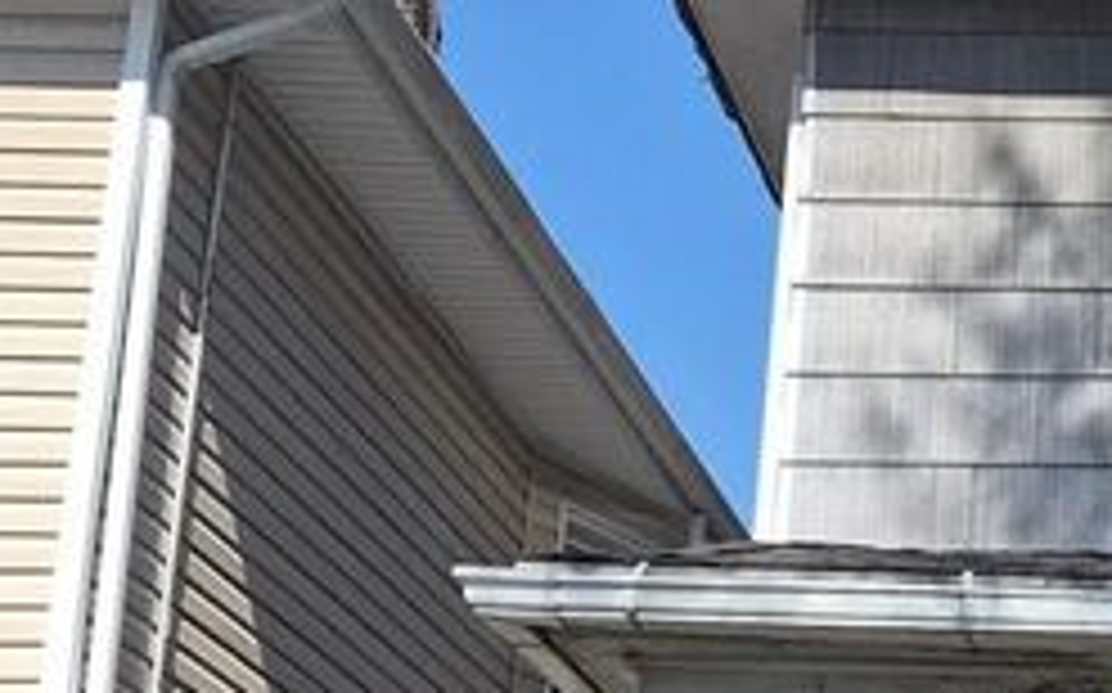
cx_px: 1585
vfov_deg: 12.7
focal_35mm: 101
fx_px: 3059
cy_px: 720
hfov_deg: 18.6
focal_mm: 5.4
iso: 80
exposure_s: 1/4608
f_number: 1.8
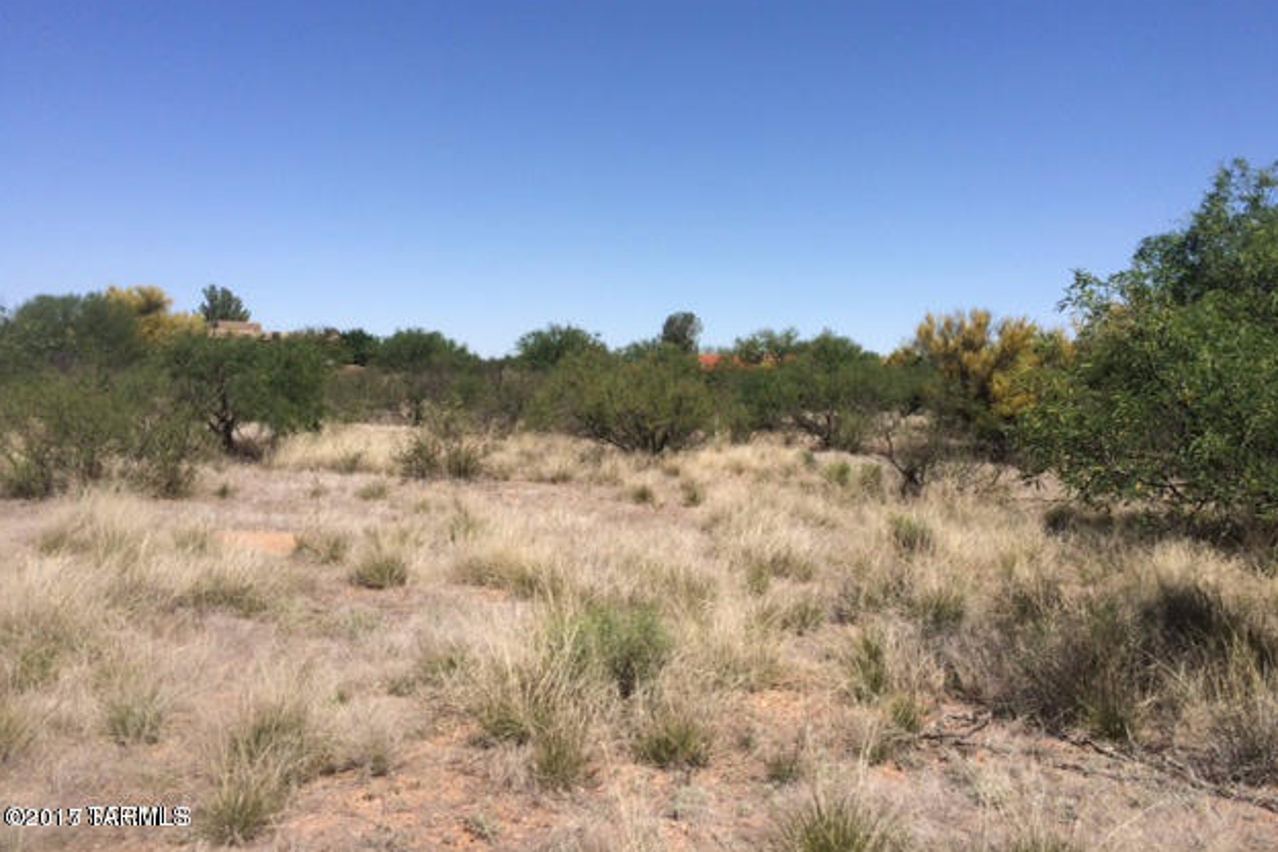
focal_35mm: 32
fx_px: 1136
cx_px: 649
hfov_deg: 58.7
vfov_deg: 41.0
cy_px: 367
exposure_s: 1/2740
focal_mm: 4.12
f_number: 2.2
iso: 32
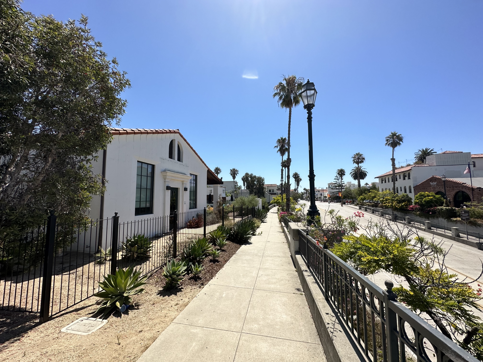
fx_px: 195
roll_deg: +0.4
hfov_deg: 102.1
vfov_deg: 85.7
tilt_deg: +6.0
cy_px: 181
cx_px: 242
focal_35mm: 14
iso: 50
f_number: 2.2
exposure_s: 1/2747
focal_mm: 2.22
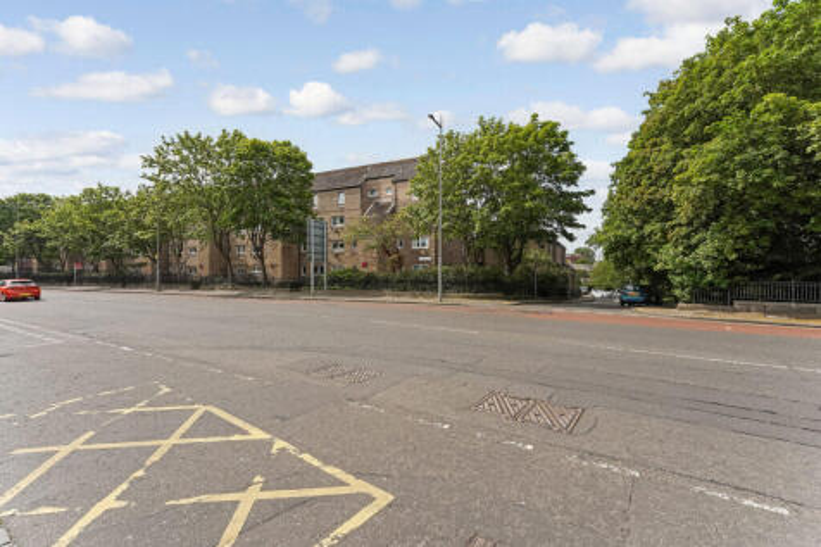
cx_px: 410
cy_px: 274
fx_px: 365
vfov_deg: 73.7
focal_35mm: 16
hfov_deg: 96.8
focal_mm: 16
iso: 500
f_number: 11
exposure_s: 1/400
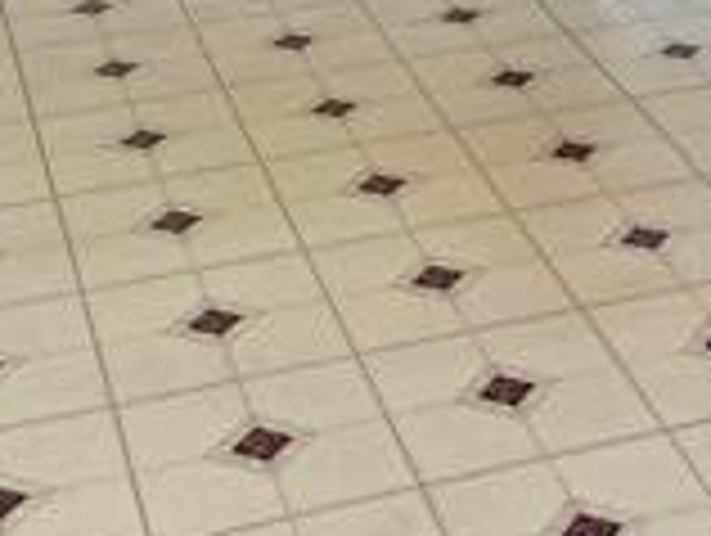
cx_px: 670
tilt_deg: -8.4
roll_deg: +0.0
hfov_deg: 18.3
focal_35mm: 105
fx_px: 2160
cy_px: -518
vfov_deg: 12.5
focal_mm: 5.1
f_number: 1.6
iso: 100
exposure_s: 1/120
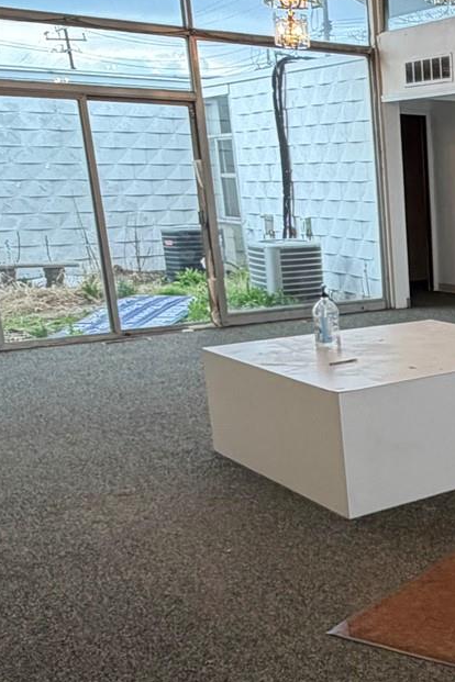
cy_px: 440
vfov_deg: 40.7
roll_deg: +1.1
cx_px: 592
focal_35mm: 48
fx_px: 910
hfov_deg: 24.5
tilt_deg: -16.1
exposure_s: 1/60
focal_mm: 2.22
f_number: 2.2
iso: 160
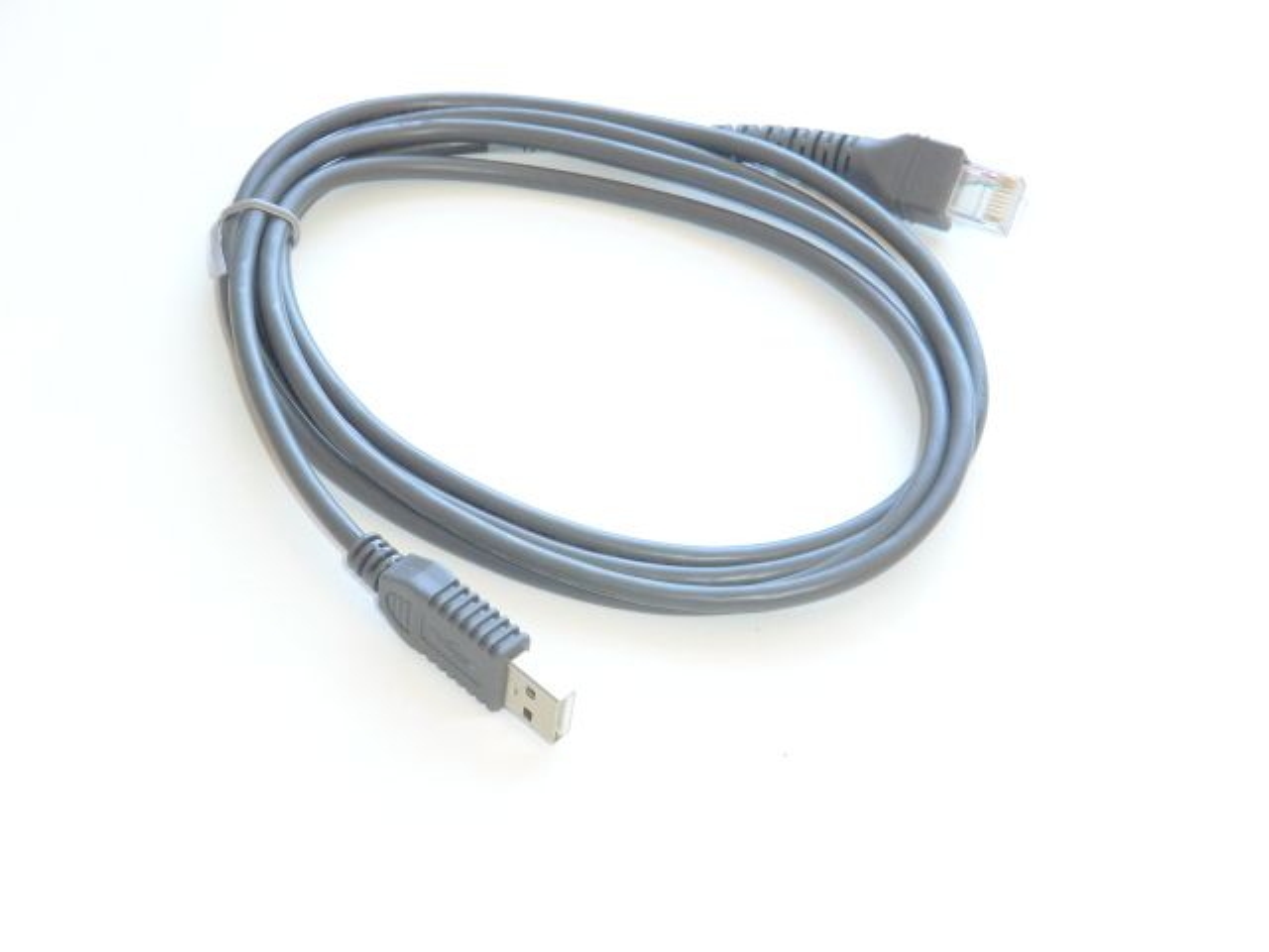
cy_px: 476
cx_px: 634
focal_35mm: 76
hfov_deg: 25.7
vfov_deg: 19.4
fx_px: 2786
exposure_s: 1/60
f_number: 4.6
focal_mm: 13.6
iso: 400
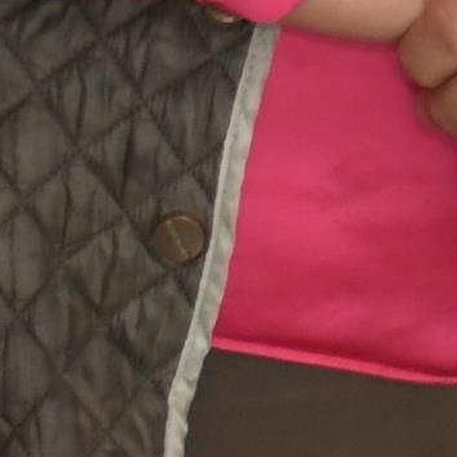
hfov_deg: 3.0
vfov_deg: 3.0
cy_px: -1039
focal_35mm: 569
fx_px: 8499
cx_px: 1686
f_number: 4.2
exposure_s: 1/100
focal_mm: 38
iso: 800
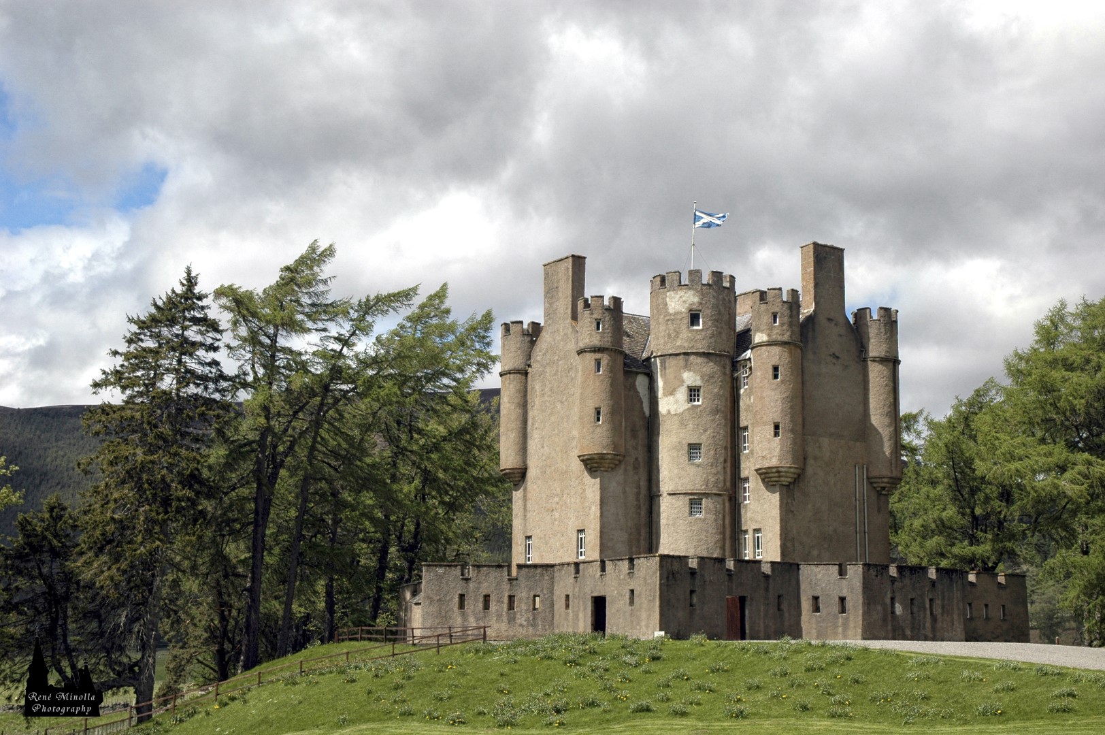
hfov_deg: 38.9
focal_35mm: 51
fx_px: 1564
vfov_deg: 26.4
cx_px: 552
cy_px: 368
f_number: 7.1
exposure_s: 1/200
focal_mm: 34
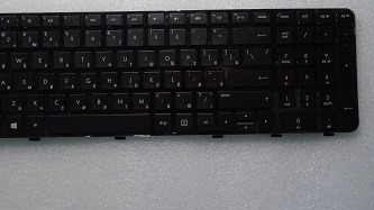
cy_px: 79
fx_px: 377
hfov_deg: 52.6
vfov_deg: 31.0
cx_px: 162
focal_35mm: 38
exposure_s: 1/40
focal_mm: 5.2
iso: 400
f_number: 5.7
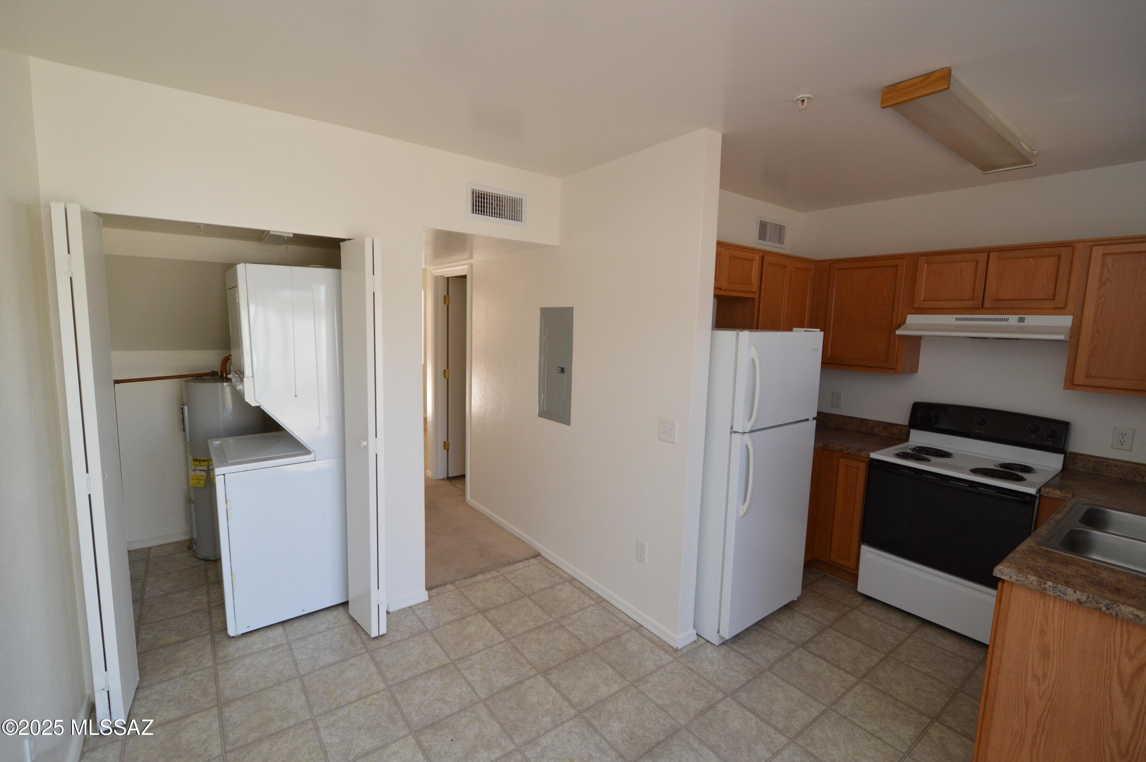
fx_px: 477
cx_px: 573
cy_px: 381
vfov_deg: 77.2
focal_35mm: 15
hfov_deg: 100.4
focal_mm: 10
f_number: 5
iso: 400
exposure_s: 1/100
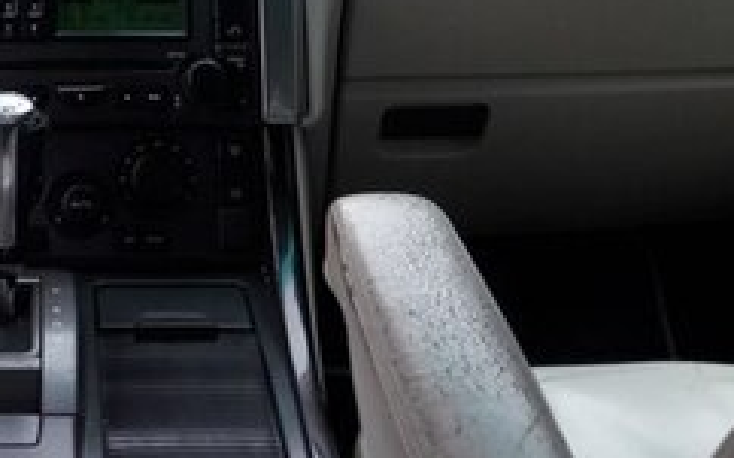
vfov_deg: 15.3
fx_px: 1620
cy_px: -141
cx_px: 67
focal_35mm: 81
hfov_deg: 24.8
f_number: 1.9
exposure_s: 1/50
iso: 64
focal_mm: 3.7
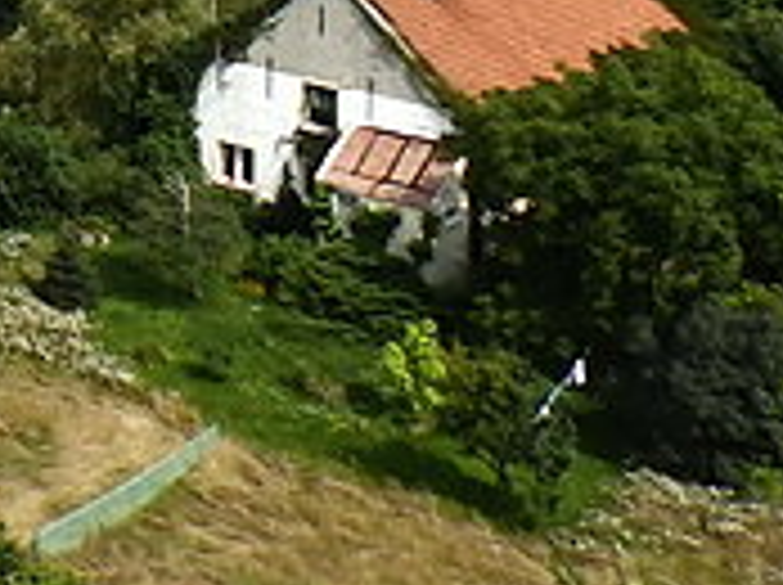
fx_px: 2575
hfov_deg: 14.0
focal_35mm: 114
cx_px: -886
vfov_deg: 11.6
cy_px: -587
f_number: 4.5
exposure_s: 1/640
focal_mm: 4
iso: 80
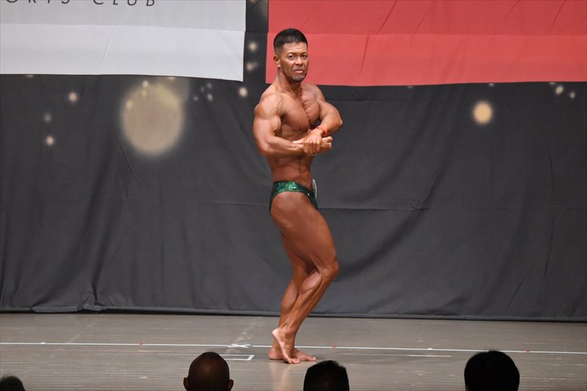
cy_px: 196
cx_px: 294
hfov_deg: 9.5
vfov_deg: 6.3
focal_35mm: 217
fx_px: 3537
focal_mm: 145
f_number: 5.6
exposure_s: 1/400
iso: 6400
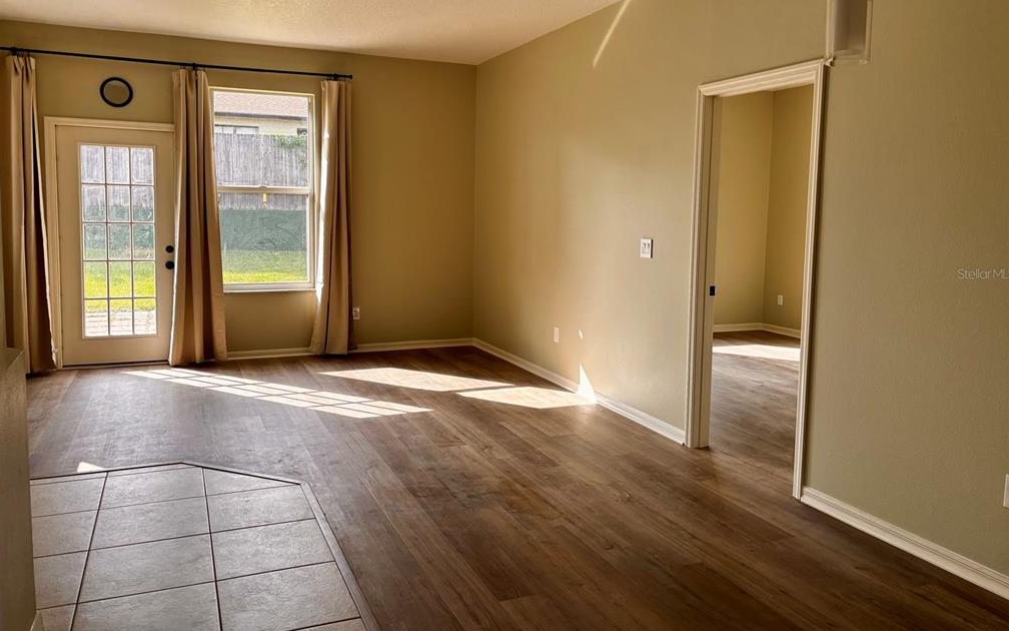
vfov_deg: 44.4
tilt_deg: -5.0
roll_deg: -0.7
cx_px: 506
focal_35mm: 28
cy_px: 273
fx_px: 770
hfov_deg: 66.5
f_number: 1.6
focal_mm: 5.96
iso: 50
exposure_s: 1/355
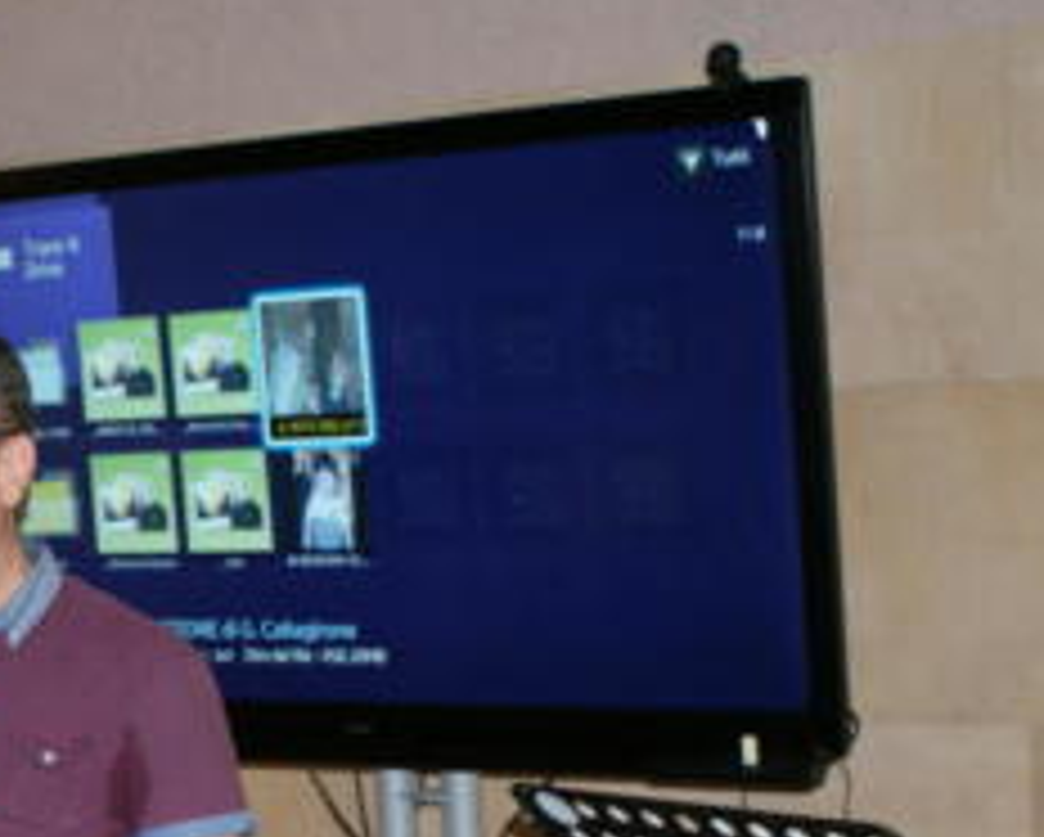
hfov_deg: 20.5
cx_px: 54
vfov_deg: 16.8
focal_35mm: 91
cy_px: 621
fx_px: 2814
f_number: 5
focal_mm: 30
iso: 400
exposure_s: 1/60
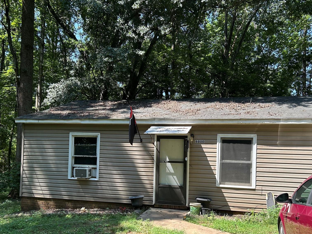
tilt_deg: -0.4
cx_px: 159
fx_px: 315
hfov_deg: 52.6
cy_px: 152
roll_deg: -1.6
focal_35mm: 35
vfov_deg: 40.3
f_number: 1.5
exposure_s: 1/658
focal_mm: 5.7
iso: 50
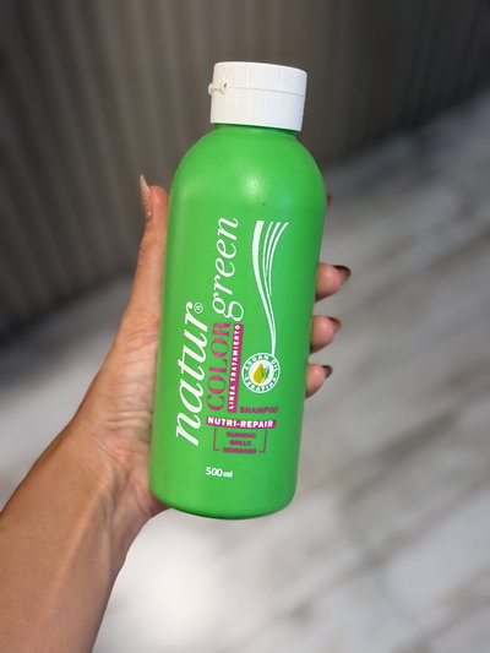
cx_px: 245
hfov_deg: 30.3
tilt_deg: -62.2
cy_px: 326
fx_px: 906
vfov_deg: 39.6
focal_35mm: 48
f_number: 1.78
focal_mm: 6.76
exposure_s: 1/161
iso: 50
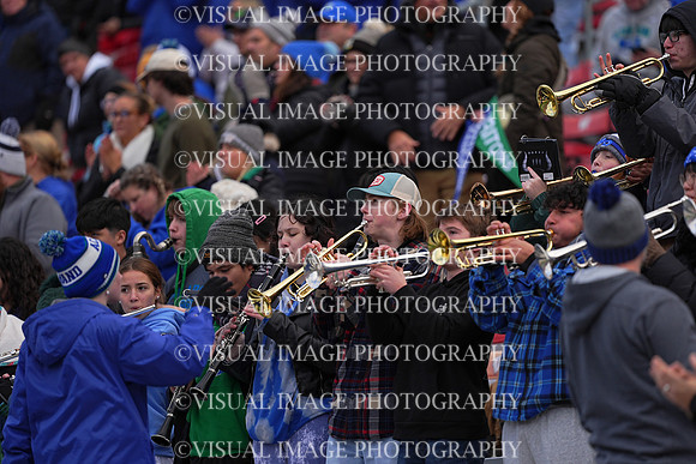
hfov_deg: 6.9
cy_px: 232
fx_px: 5801
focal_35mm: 300
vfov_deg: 4.6
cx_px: 348
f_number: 2.8
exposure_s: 1/2500
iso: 250
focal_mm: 300
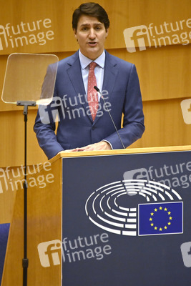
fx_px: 3975
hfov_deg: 2.8
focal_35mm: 500
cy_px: 143
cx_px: 96
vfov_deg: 4.1
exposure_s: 1/400
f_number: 6.3
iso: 3200
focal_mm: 500
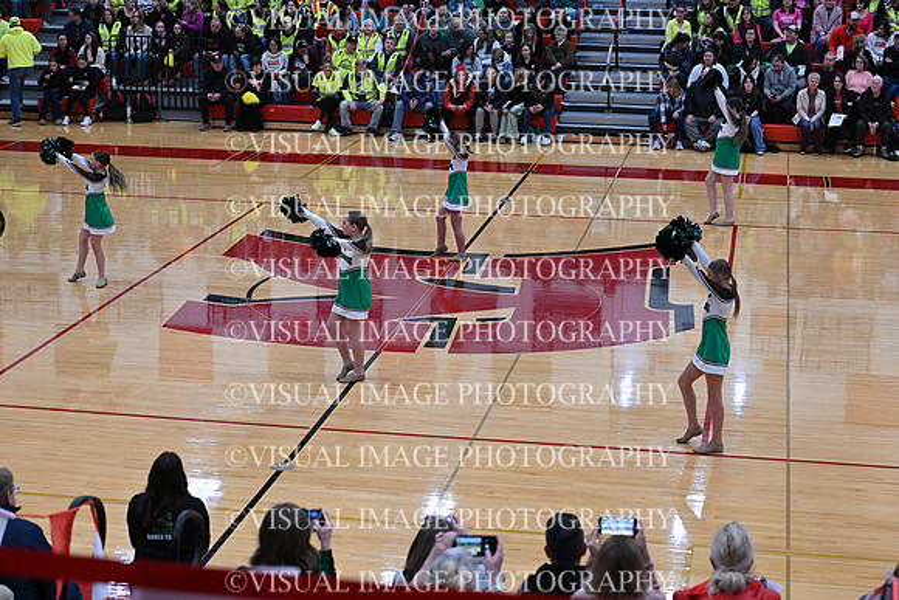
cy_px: 300
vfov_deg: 19.5
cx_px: 450
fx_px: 1748
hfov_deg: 28.8
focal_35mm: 70
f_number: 4
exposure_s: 1/400
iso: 4000
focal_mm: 70
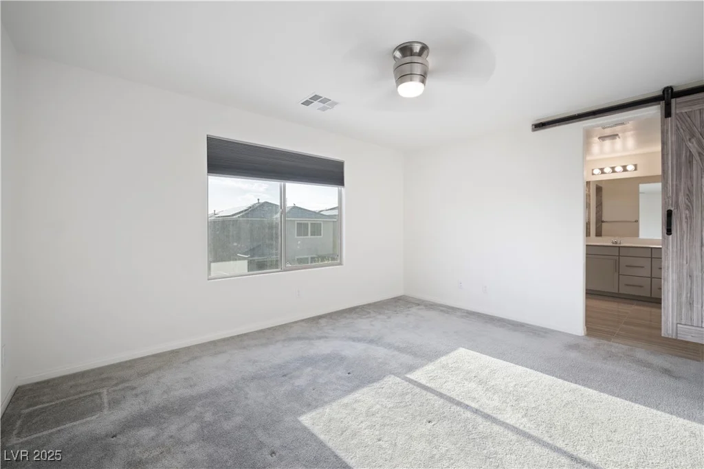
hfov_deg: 104.2
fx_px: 274
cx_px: 352
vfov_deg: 81.2
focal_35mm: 14
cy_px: 234
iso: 100
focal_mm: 14
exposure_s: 1/10
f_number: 9
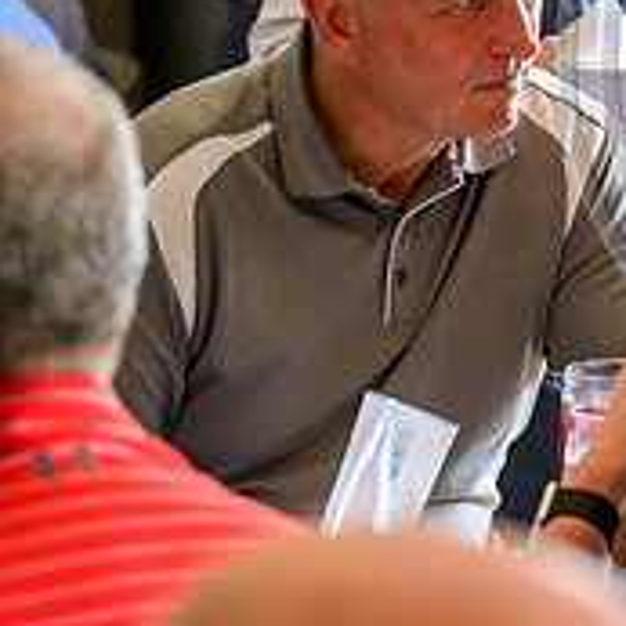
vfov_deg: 6.3
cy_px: 52
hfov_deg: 6.2
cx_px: 930
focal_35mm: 279
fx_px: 5708
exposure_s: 1/800
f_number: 4
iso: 4000
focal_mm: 98
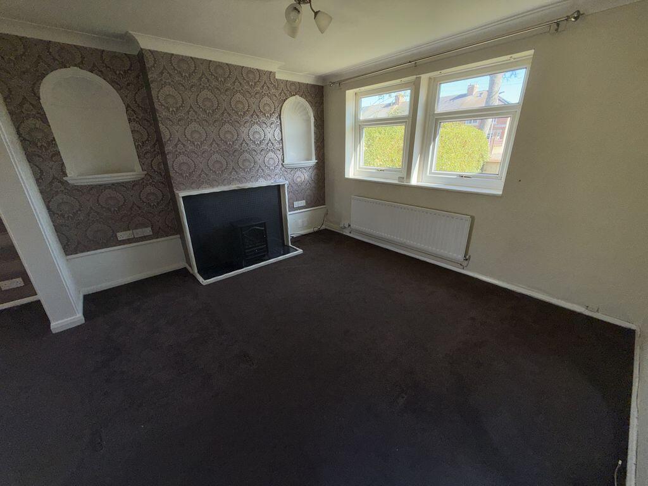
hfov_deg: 102.1
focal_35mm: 14
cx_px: 324
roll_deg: +0.5
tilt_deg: -20.3
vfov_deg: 85.7
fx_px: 262
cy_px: 243
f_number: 2.2
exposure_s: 1/122
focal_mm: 2.22
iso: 20
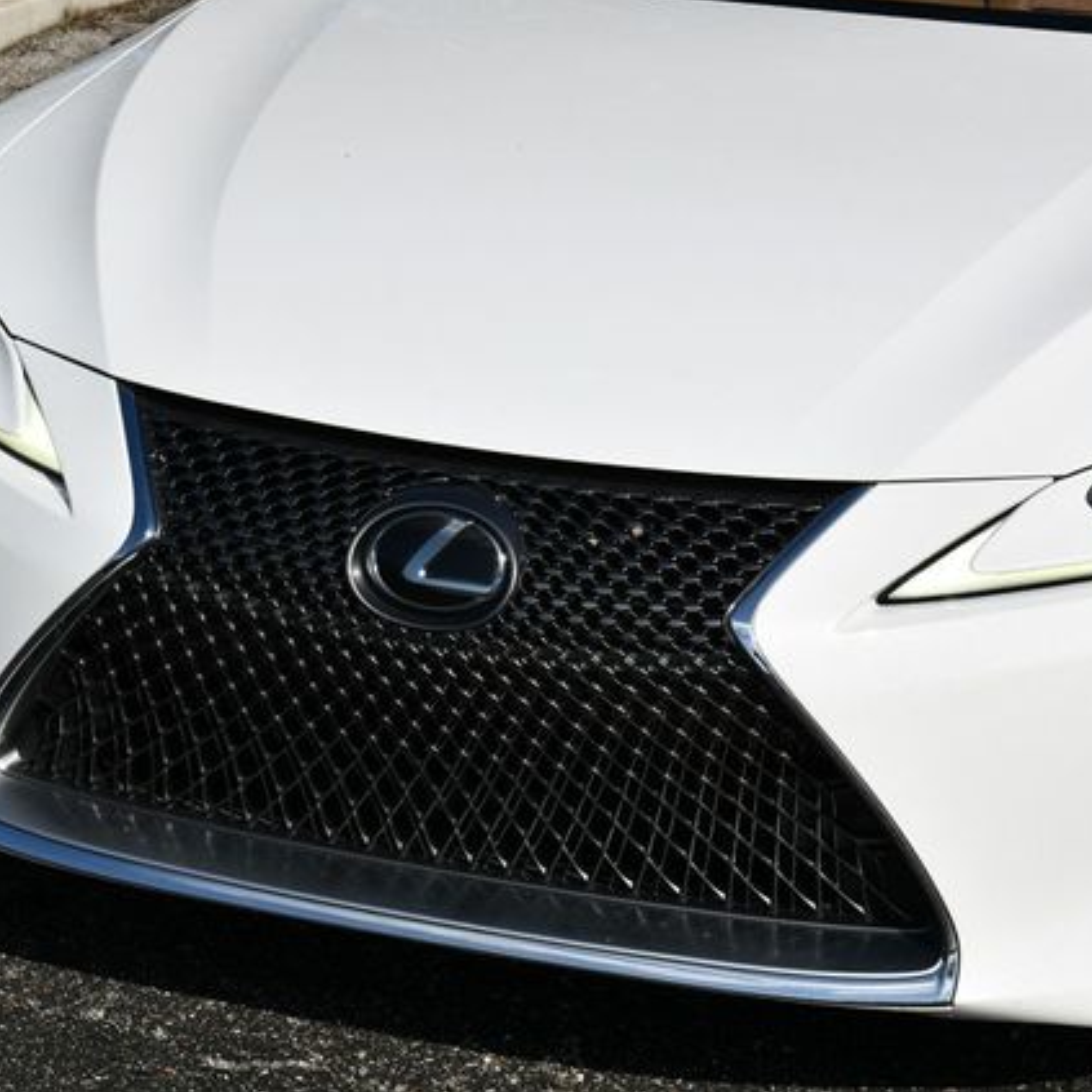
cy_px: 545
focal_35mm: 90
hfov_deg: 19.3
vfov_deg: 19.3
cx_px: 506
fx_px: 3212
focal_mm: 35
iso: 100
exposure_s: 1/320
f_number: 9
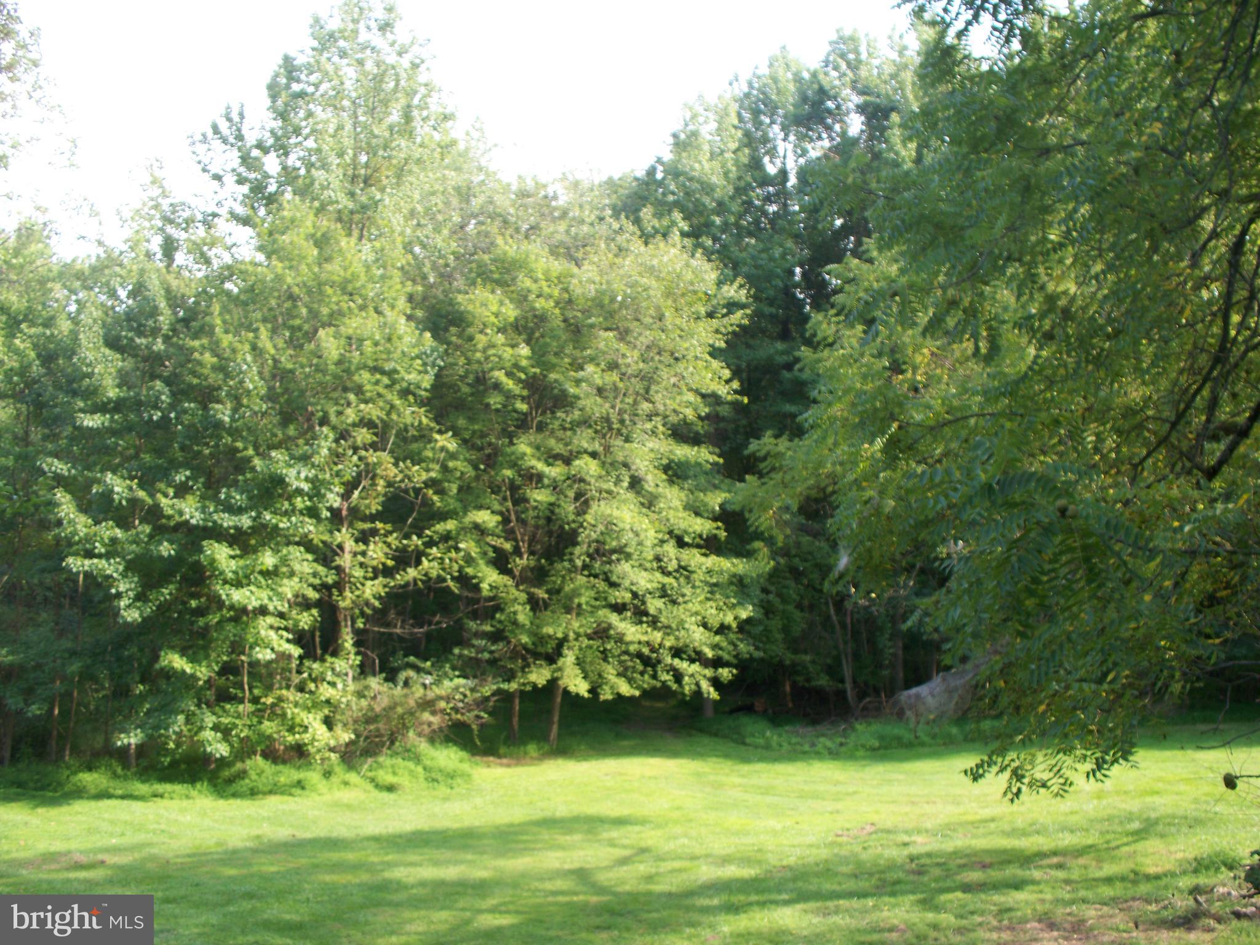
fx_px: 1310
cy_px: 472
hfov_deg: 51.4
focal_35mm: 36
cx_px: 630
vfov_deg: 39.7
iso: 64
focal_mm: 7.54
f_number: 2.8
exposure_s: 1/100
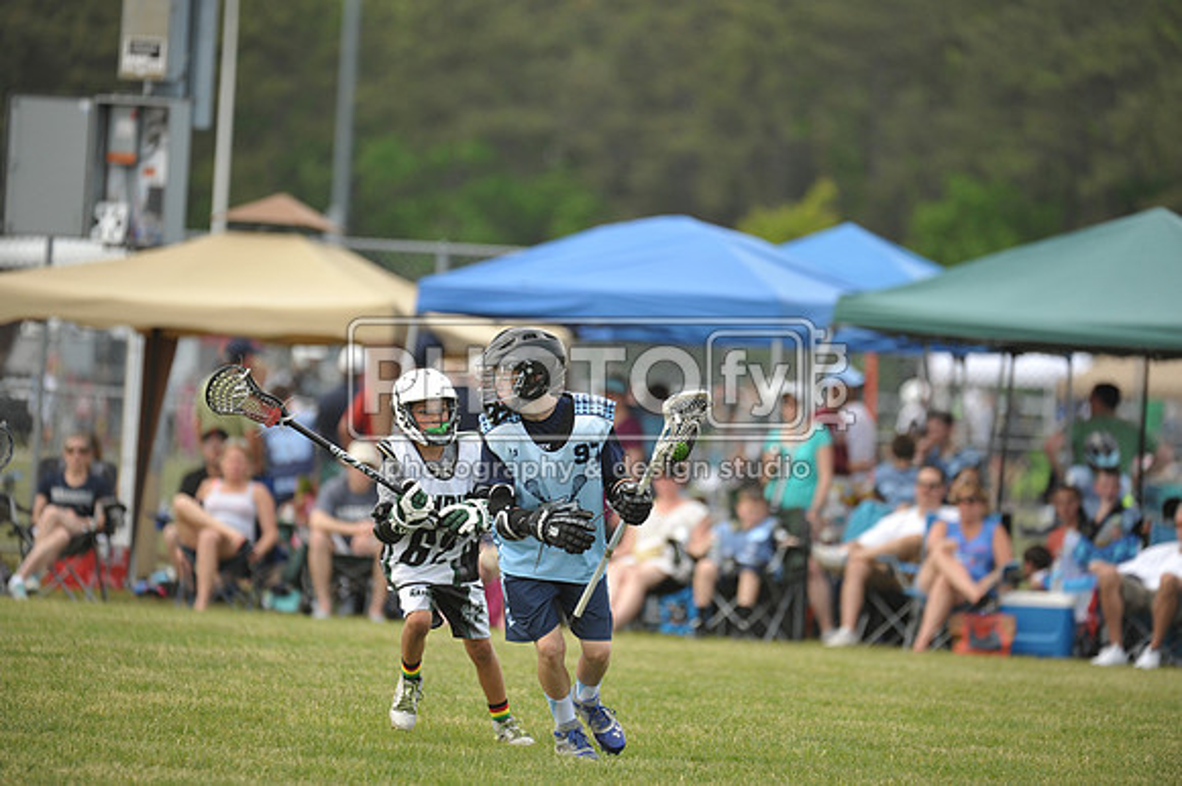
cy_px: 393
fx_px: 10828
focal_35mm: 330
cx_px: 591
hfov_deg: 6.2
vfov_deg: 4.2
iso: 800
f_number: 4
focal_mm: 330
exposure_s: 1/2000
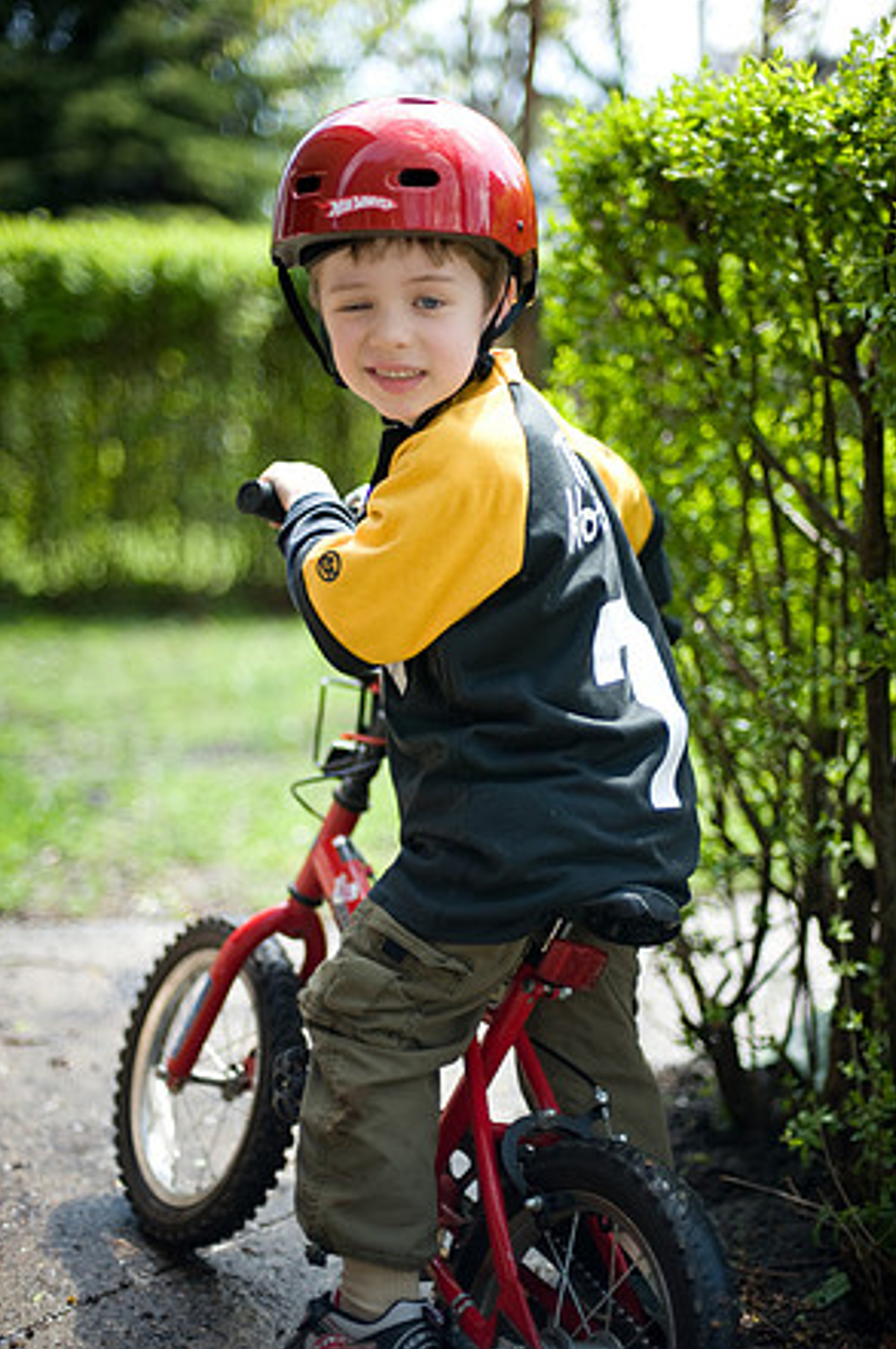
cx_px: 442
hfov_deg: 26.4
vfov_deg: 38.9
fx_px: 1908
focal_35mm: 51
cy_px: 664
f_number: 1.4
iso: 200
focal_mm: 50
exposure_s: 1/2000
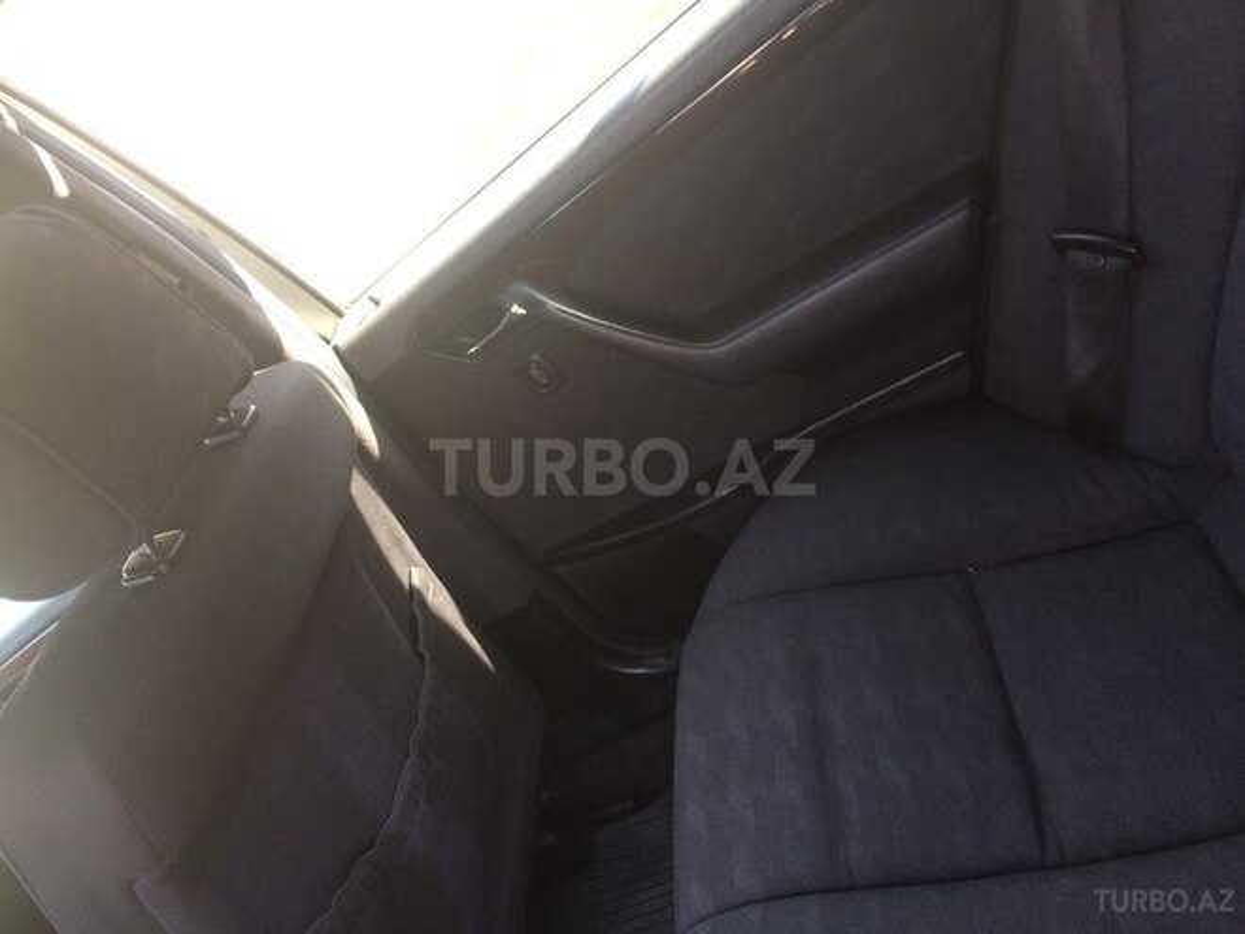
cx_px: 622
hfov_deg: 61.7
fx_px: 1043
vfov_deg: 48.2
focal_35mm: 29
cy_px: 467
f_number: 2.2
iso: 50
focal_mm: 4.15
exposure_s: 1/33
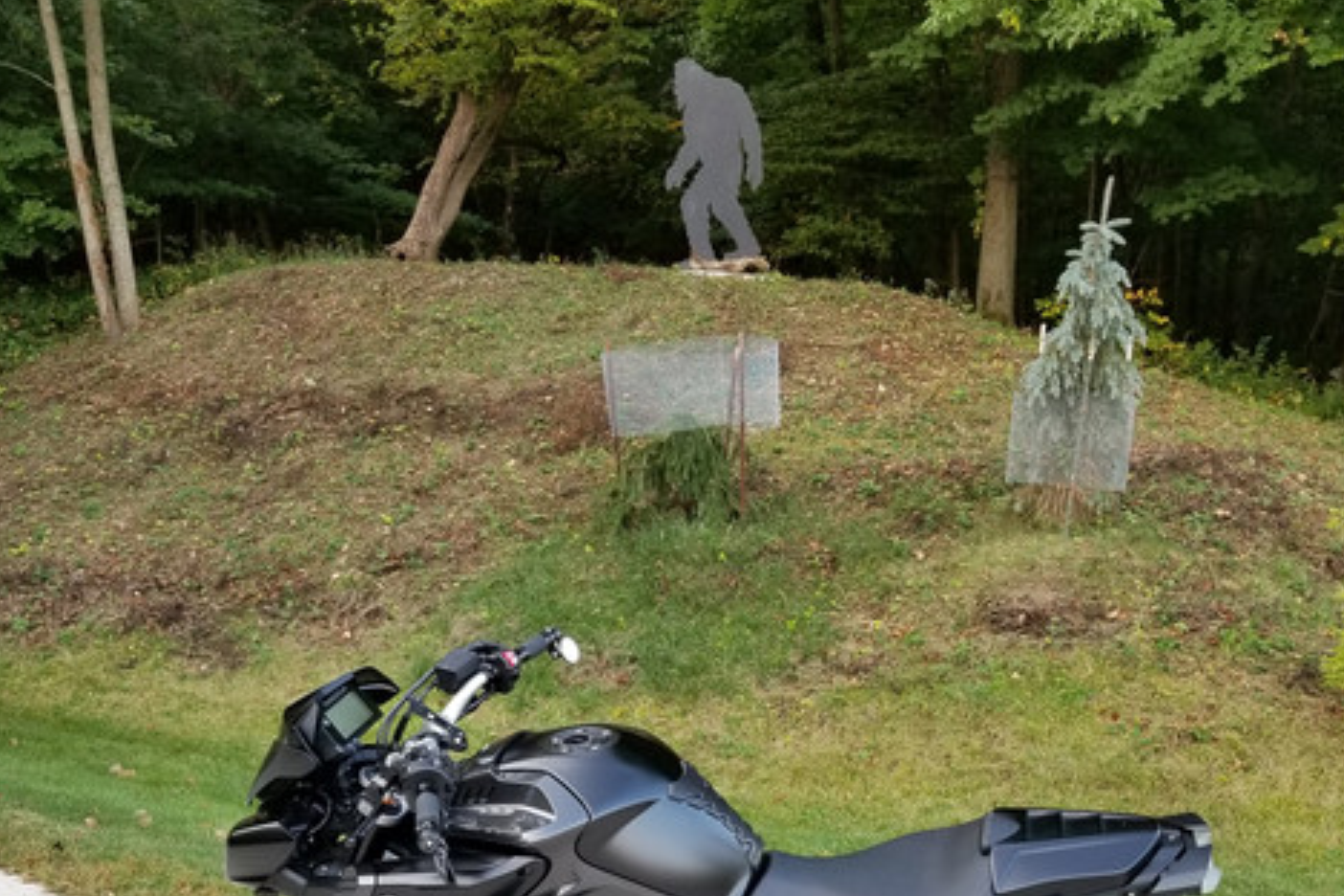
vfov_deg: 34.5
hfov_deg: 51.9
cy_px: 758
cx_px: 675
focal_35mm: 37
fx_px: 1381
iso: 64
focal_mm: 4.25
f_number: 1.7
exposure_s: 1/120
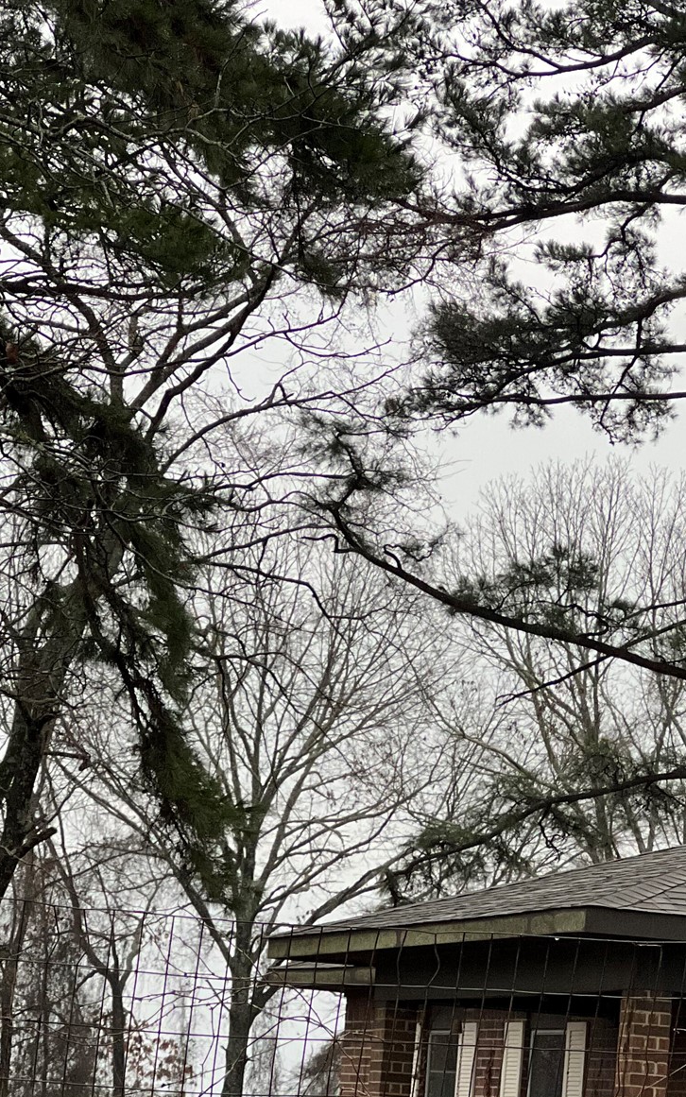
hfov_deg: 9.7
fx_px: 4037
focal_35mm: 135
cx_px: 387
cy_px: 711
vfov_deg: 15.5
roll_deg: -4.0
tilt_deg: +7.6
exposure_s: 1/119
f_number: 2.8
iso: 250
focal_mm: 9
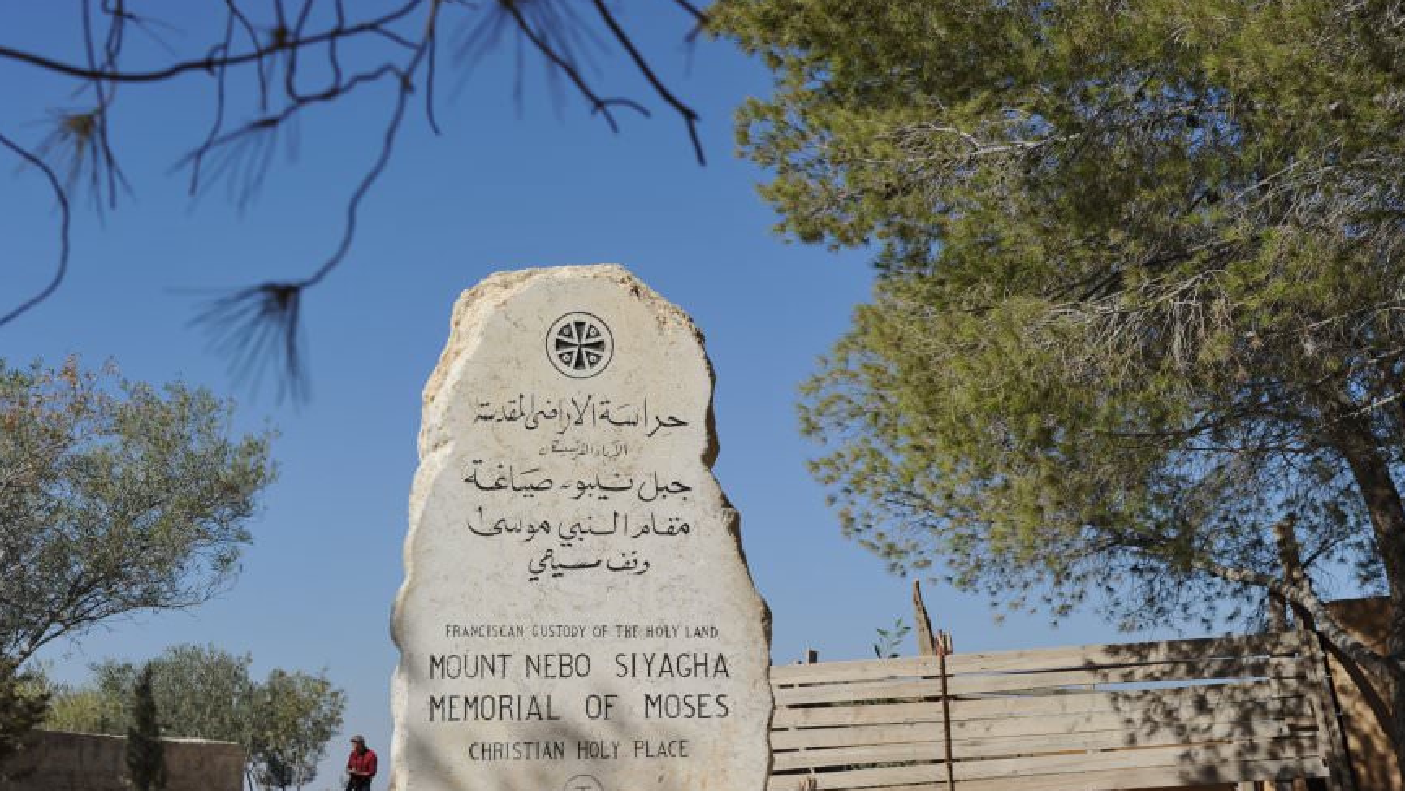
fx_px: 2273
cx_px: 724
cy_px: 477
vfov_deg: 19.7
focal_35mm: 61
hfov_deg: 34.3
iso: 200
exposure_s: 1/400
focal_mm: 56
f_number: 10
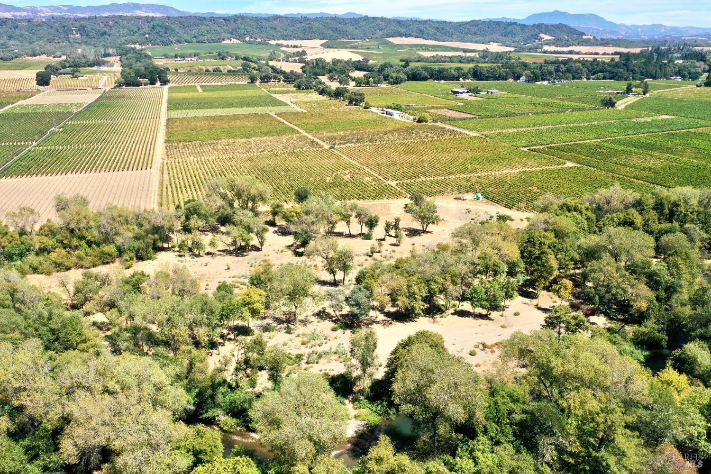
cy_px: 237
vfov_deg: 46.4
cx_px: 356
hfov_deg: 65.5
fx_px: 553
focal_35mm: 28
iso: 100
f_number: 6.3
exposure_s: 1/320
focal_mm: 10.26
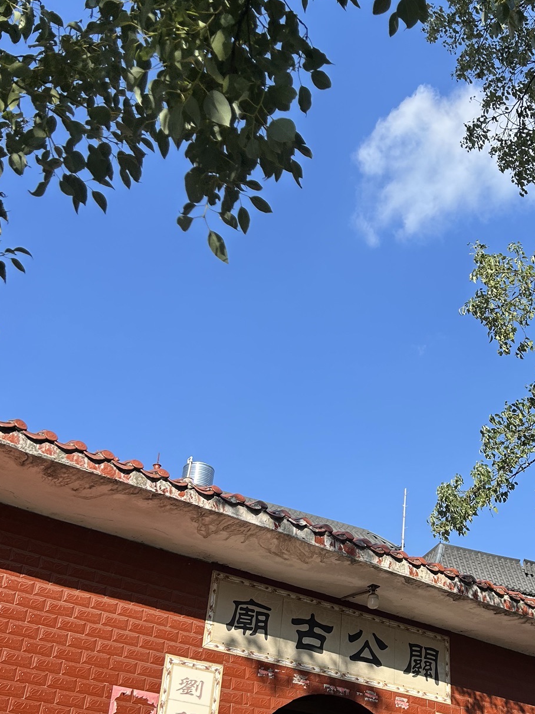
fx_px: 886
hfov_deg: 32.8
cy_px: 459
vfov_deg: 43.4
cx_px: 418
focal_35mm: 43
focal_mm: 5.7
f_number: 1.5
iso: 50
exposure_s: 1/2353
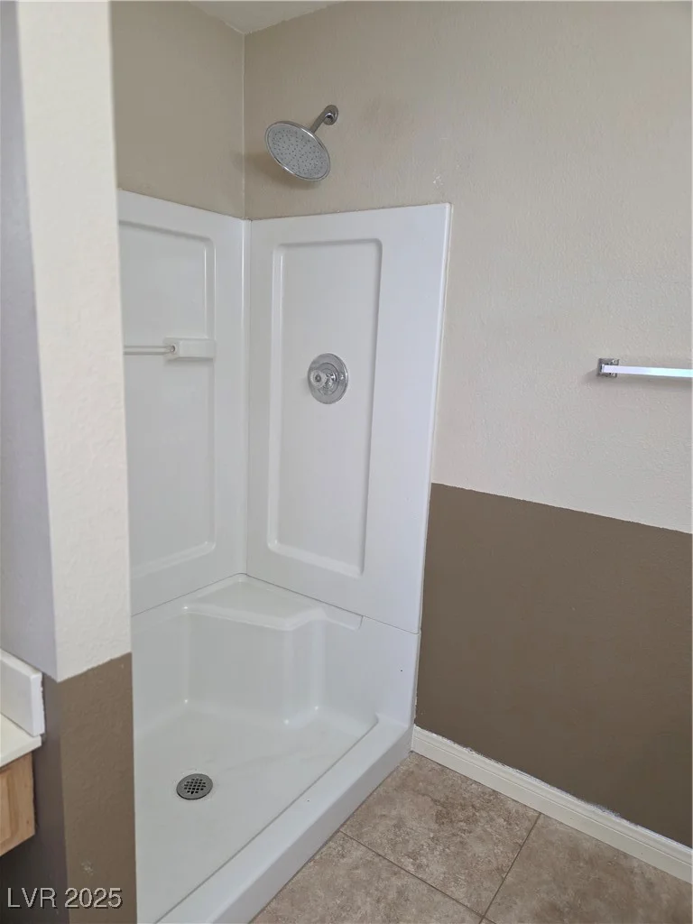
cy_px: 462
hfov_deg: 58.9
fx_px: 614
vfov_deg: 73.9
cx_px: 346
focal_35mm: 23
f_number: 1.8
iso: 500
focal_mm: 5.4
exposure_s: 1/240
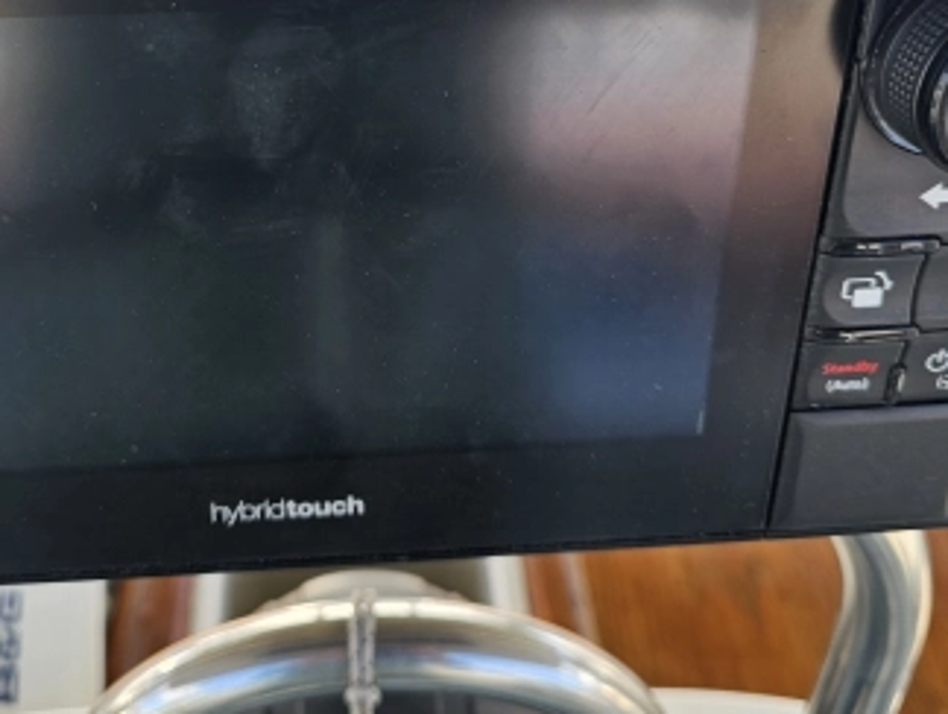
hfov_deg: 47.4
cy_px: 174
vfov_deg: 36.0
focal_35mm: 39
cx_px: 360
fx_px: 1070
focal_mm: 6.3
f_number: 1.7
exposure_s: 1/180
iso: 25
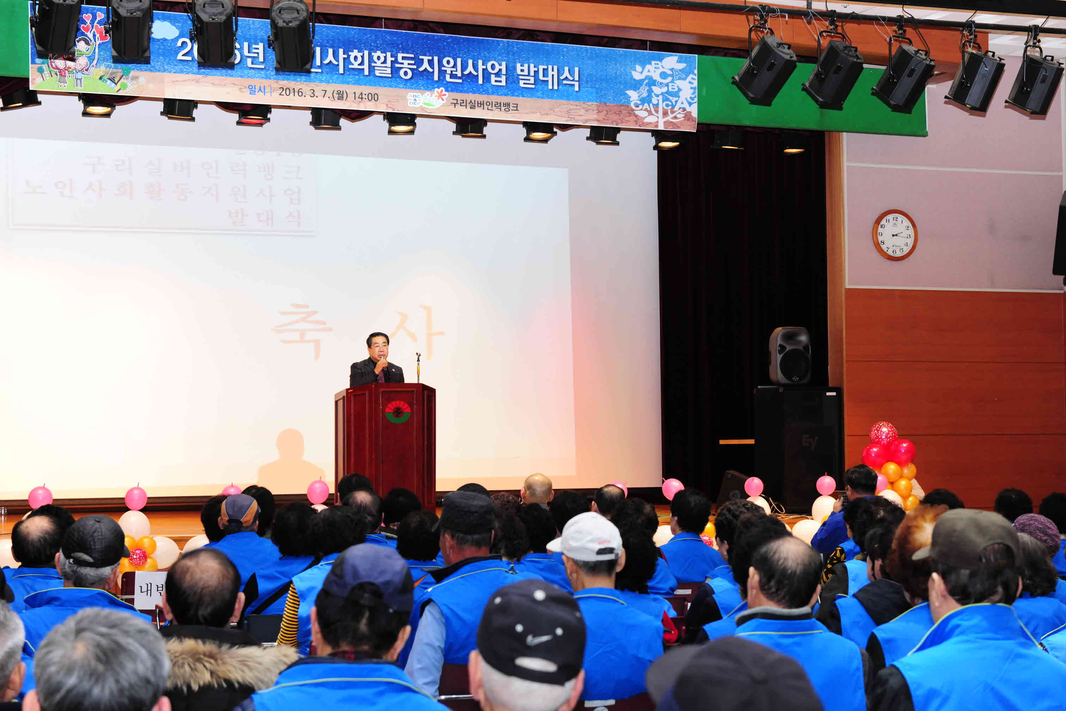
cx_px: 533
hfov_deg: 28.8
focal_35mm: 70
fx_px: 2073
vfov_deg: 19.5
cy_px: 356
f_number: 7.1
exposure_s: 1/60
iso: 1600
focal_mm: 70
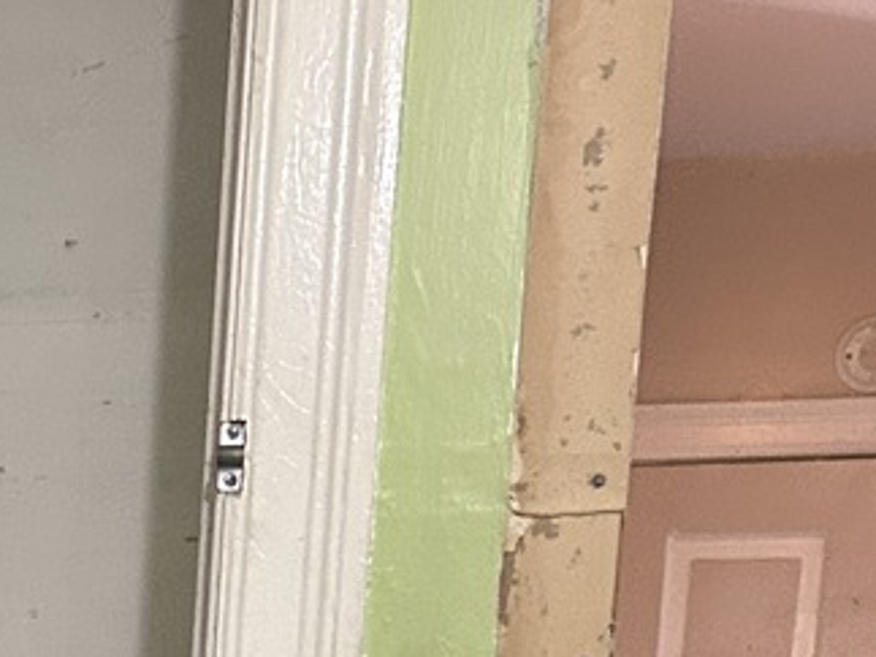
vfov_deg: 11.2
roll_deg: -0.6
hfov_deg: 15.6
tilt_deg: -9.1
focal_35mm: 116
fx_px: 2934
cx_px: -461
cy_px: 1423
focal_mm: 5.7
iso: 320
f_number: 1.5
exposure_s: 1/60
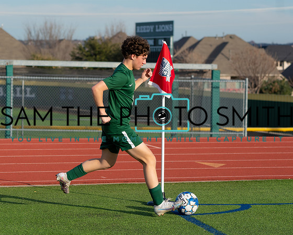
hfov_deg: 14.2
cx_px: 101
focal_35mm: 136
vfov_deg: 11.4
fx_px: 1177
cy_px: 122
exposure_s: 1/1250
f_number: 4.5
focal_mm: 100
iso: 200
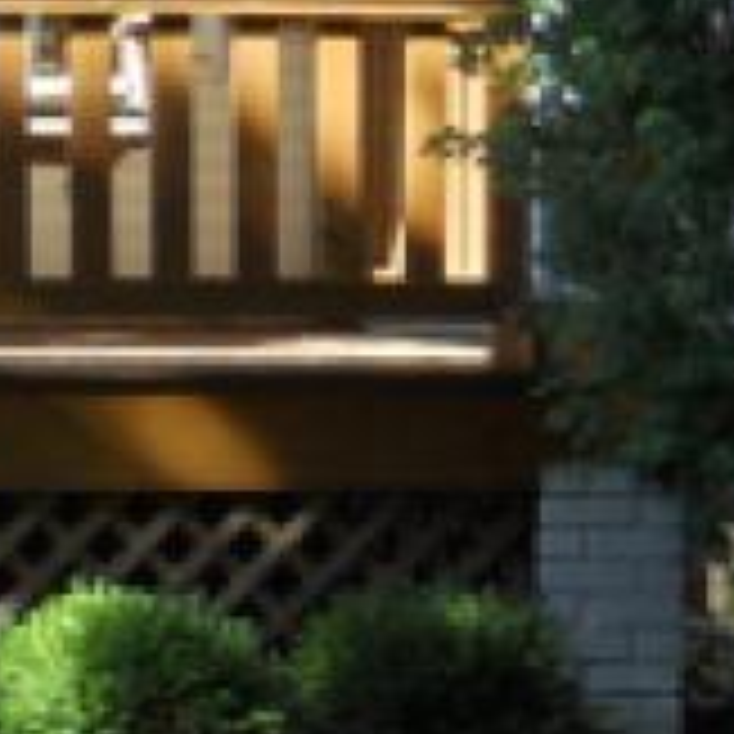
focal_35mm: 300
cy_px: -232
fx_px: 7197
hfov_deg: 5.7
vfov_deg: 5.8
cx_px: -851
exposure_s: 1/250
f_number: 3.7
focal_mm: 9.6
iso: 160
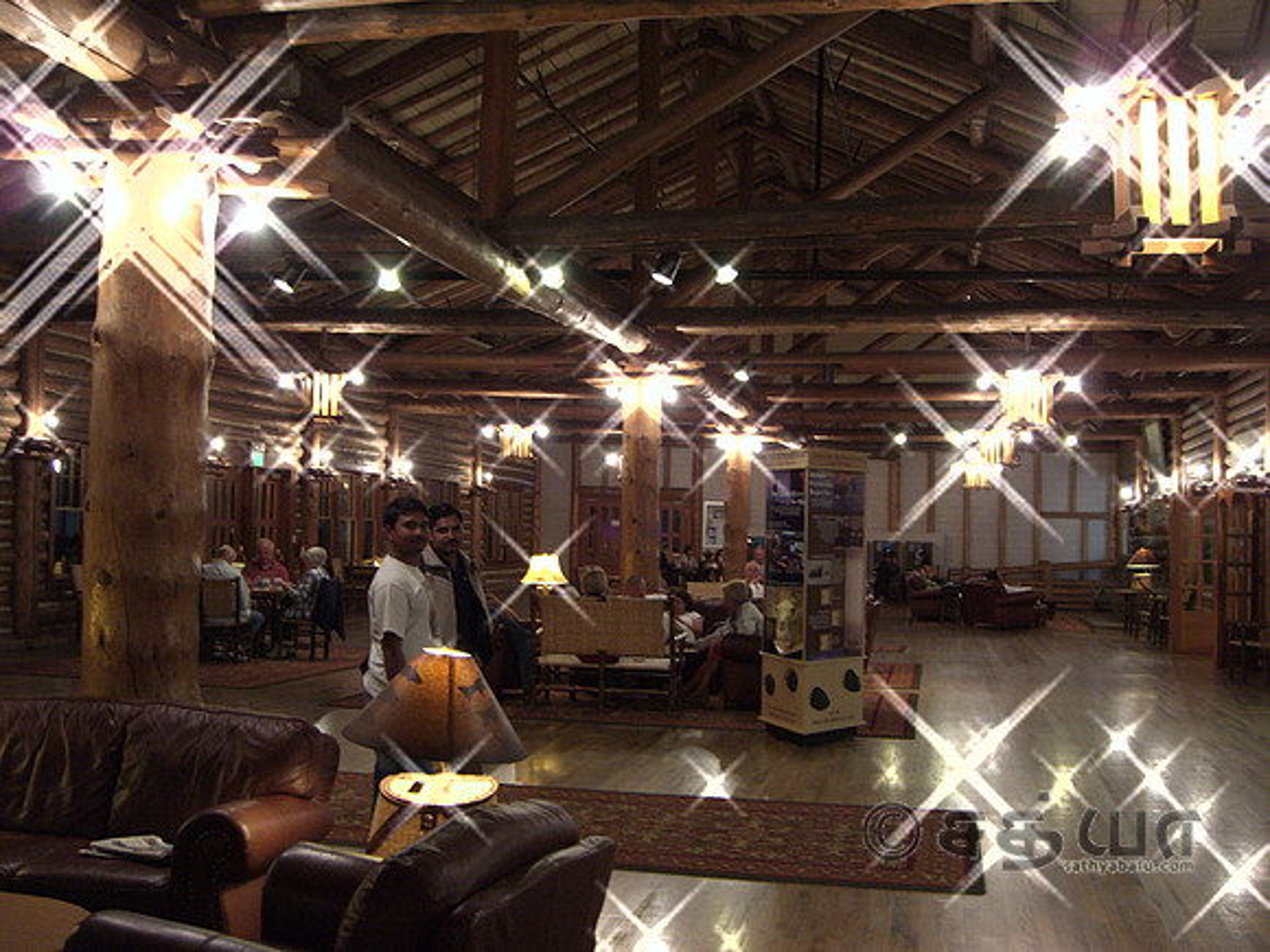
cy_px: 476
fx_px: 1394
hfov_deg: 49.0
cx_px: 635
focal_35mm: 38
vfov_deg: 37.7
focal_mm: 7.9
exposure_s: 1/13
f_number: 2.8
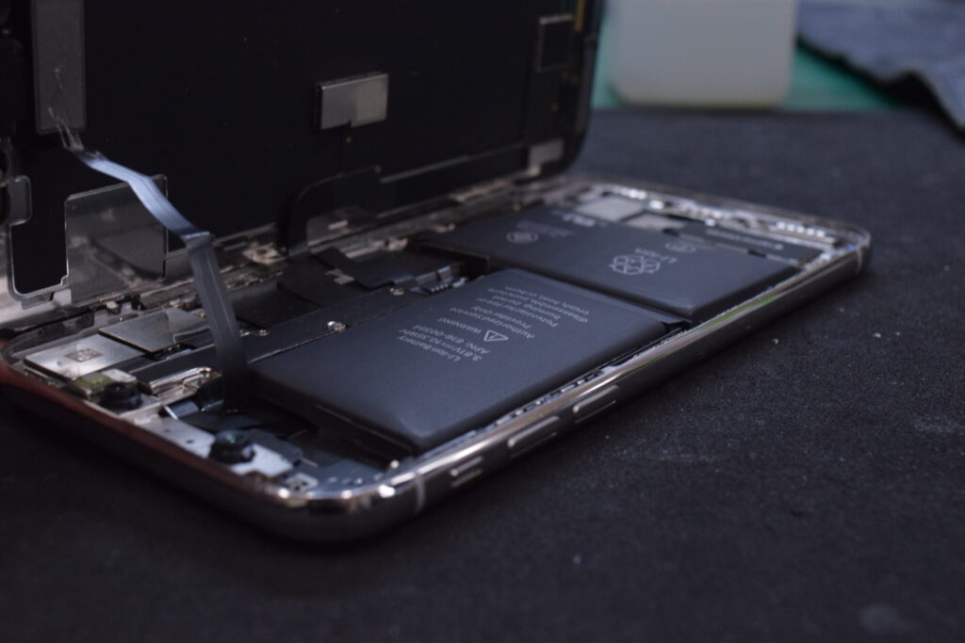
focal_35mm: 42
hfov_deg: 46.4
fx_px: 1126
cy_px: 322
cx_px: 482
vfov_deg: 31.9
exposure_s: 1/100
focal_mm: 28
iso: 1600
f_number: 8
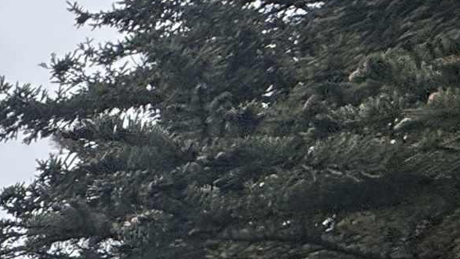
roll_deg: +0.9
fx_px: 988
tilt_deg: +1.0
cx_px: -691
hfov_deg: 14.4
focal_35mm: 81
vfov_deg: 11.7
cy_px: 656
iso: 50
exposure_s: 1/468
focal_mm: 2.22
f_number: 2.2
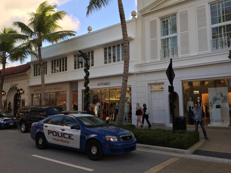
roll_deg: +1.2
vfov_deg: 48.2
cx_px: 116
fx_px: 194
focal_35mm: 29
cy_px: 86
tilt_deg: +5.5
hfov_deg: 61.7
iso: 32
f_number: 2.2
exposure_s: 1/324
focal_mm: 4.15
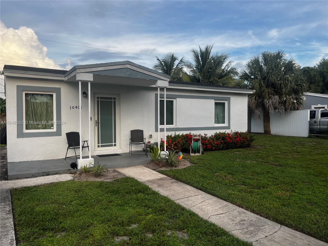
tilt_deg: -0.7
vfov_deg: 53.1
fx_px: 246
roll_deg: +0.7
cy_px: 123
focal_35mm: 26
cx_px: 164
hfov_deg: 67.3
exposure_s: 1/577
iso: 50
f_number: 1.6
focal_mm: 5.1
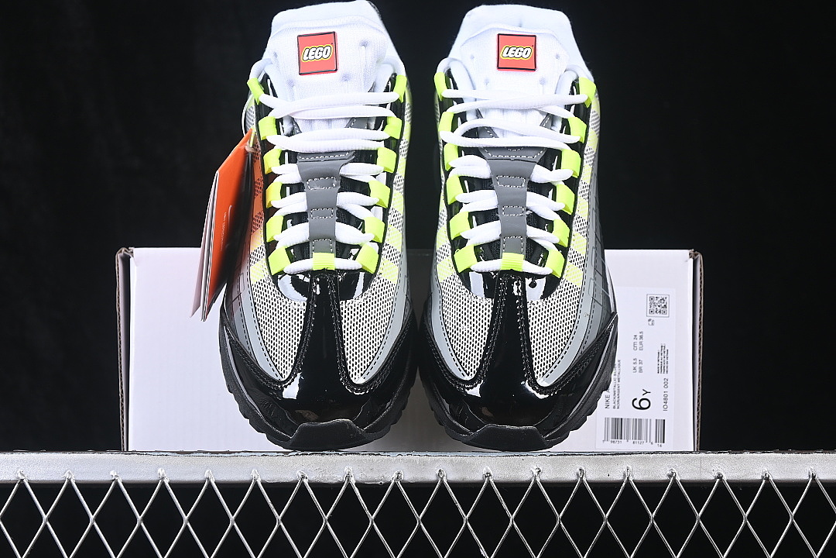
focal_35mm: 75
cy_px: 279
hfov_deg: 27.0
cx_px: 418
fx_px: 1742
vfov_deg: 18.2
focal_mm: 50
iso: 160
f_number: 6.3
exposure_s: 1/80
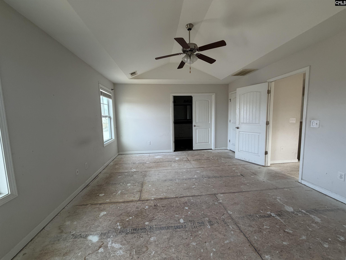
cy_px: 130
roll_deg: +1.9
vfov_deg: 85.7
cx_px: 173
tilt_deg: -6.0
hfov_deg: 102.1
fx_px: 140
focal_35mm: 14
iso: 200
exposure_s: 1/121
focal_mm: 2.22
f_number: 2.2
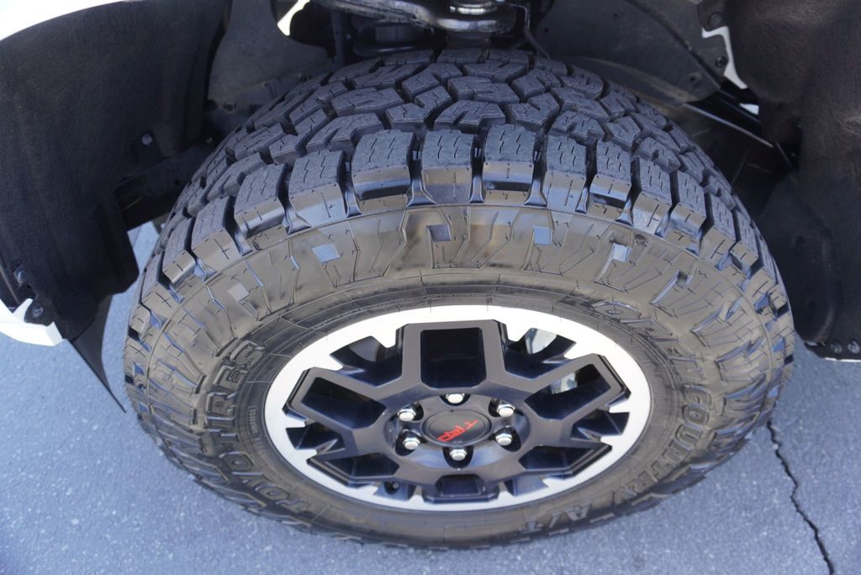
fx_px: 574
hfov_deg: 73.7
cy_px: 288
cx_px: 430
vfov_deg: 53.2
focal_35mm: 24
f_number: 4
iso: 125
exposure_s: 1/60
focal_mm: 16
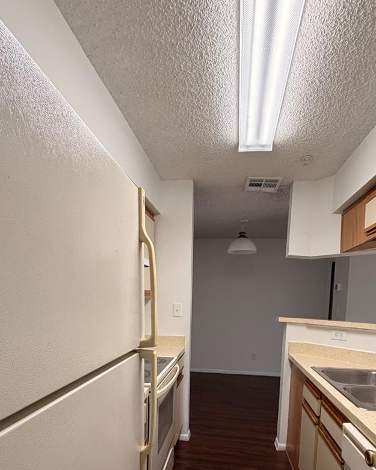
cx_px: 194
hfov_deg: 65.5
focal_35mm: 21
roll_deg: -1.5
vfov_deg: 74.3
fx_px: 292
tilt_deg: -5.3
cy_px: 327
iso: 250
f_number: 2.2
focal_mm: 2.22
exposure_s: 1/120
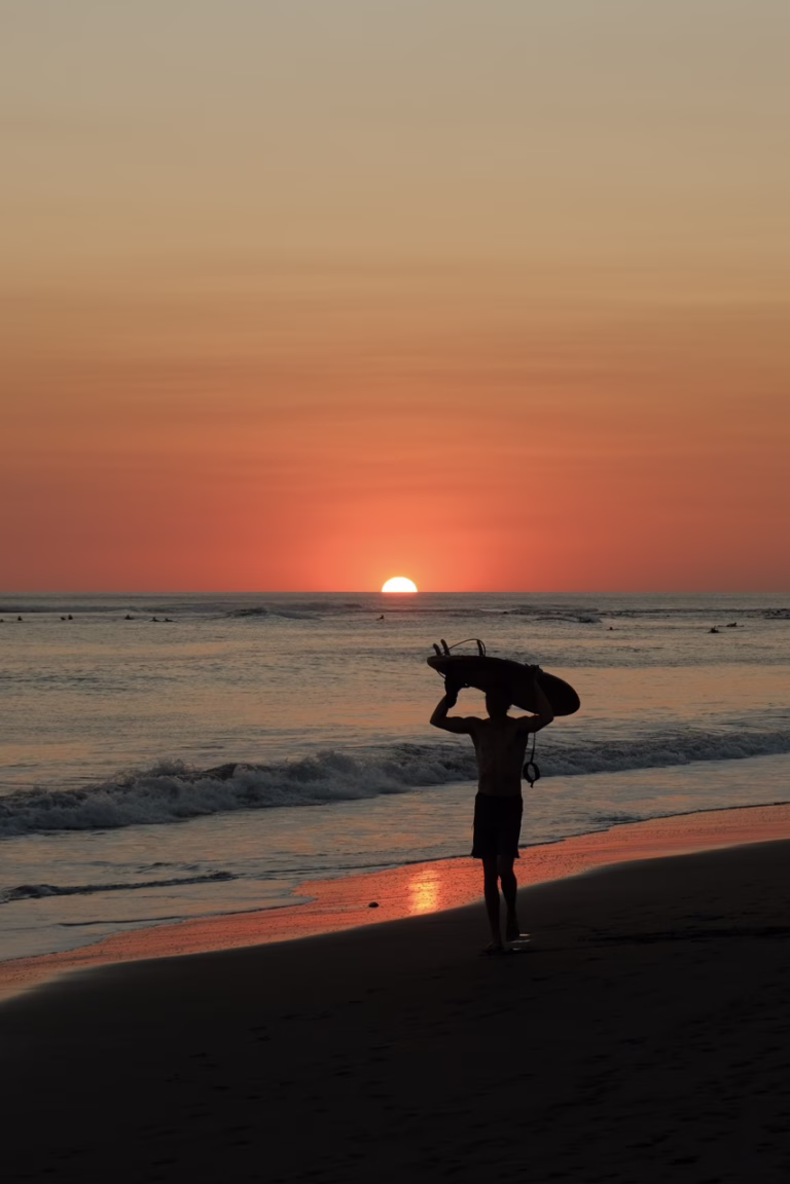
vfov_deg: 24.5
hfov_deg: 16.5
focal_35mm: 83
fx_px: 2732
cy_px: 592
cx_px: 395
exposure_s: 1/210
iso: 200
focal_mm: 55
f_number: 7.1
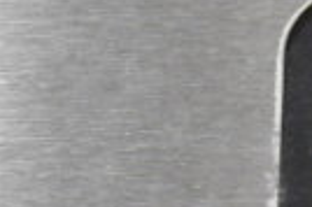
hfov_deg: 5.4
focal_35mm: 375
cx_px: 687
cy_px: -50
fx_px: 3248
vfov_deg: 3.6
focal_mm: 55
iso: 11400
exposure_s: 1/100
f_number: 5.6
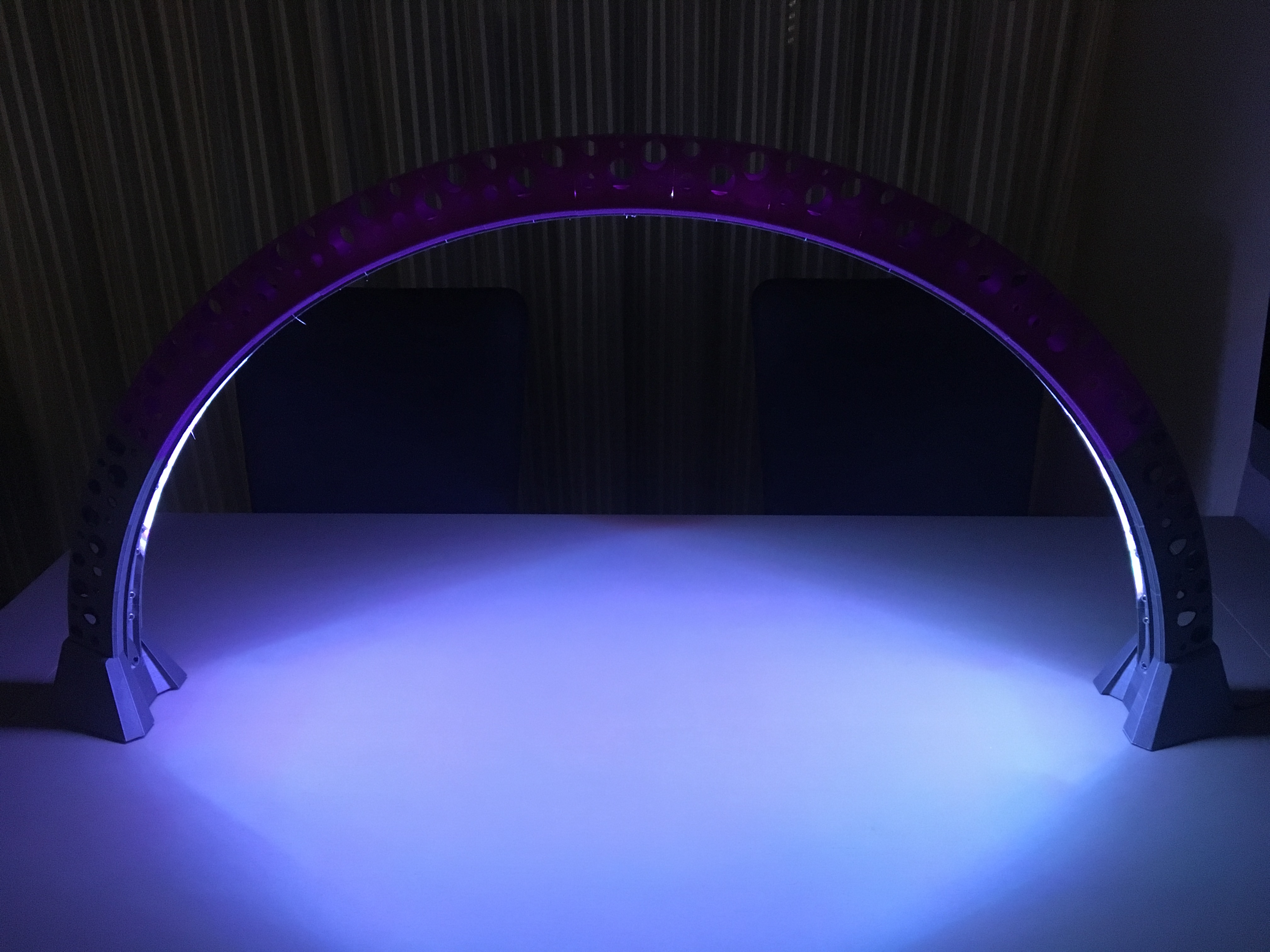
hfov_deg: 61.7
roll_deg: +0.8
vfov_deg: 48.2
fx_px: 1064
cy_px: 476
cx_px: 635
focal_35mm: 29
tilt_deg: -22.9
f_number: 2.2
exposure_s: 1/17
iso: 320
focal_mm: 4.15
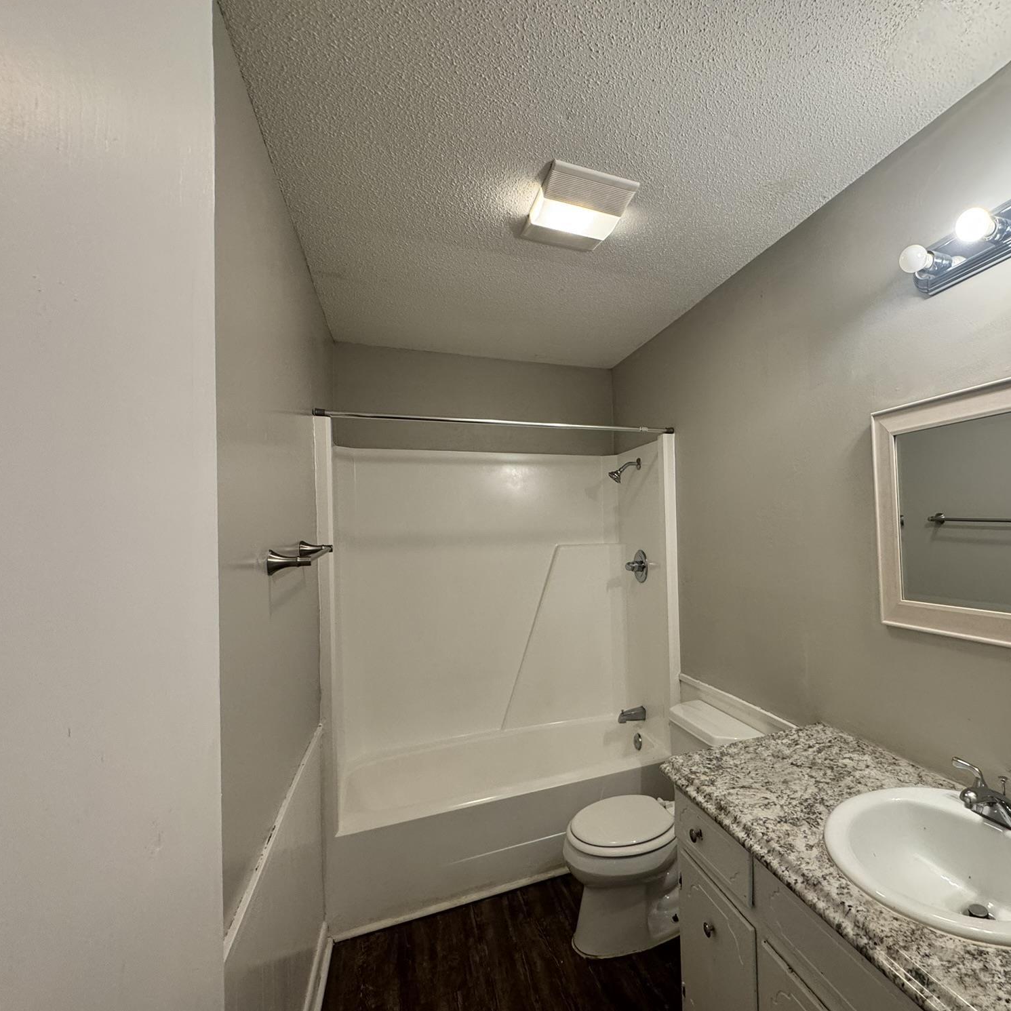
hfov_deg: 81.6
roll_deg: +1.7
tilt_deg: +0.3
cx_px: 658
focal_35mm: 17
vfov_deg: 84.0
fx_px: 562
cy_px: 516
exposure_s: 1/120
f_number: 2.2
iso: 200
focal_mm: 2.22
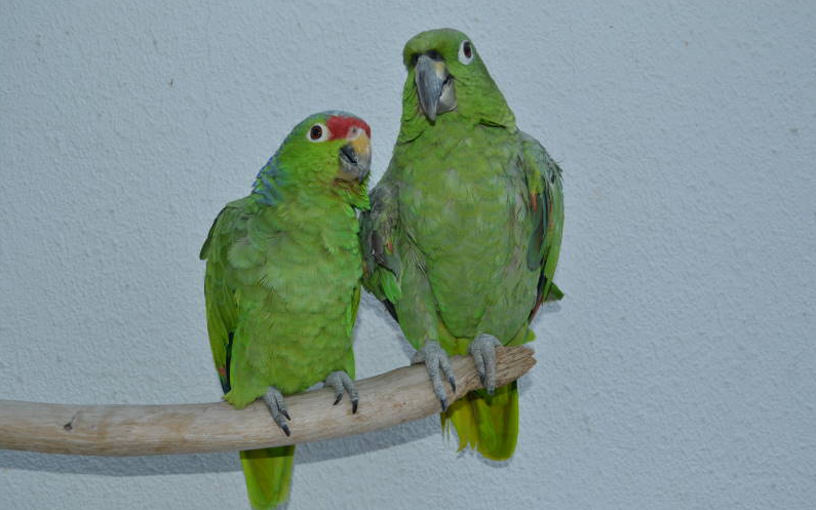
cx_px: 409
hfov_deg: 49.3
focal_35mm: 40
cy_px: 264
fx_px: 890
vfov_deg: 32.0
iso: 640
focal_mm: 26
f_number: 5.6
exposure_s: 1/60
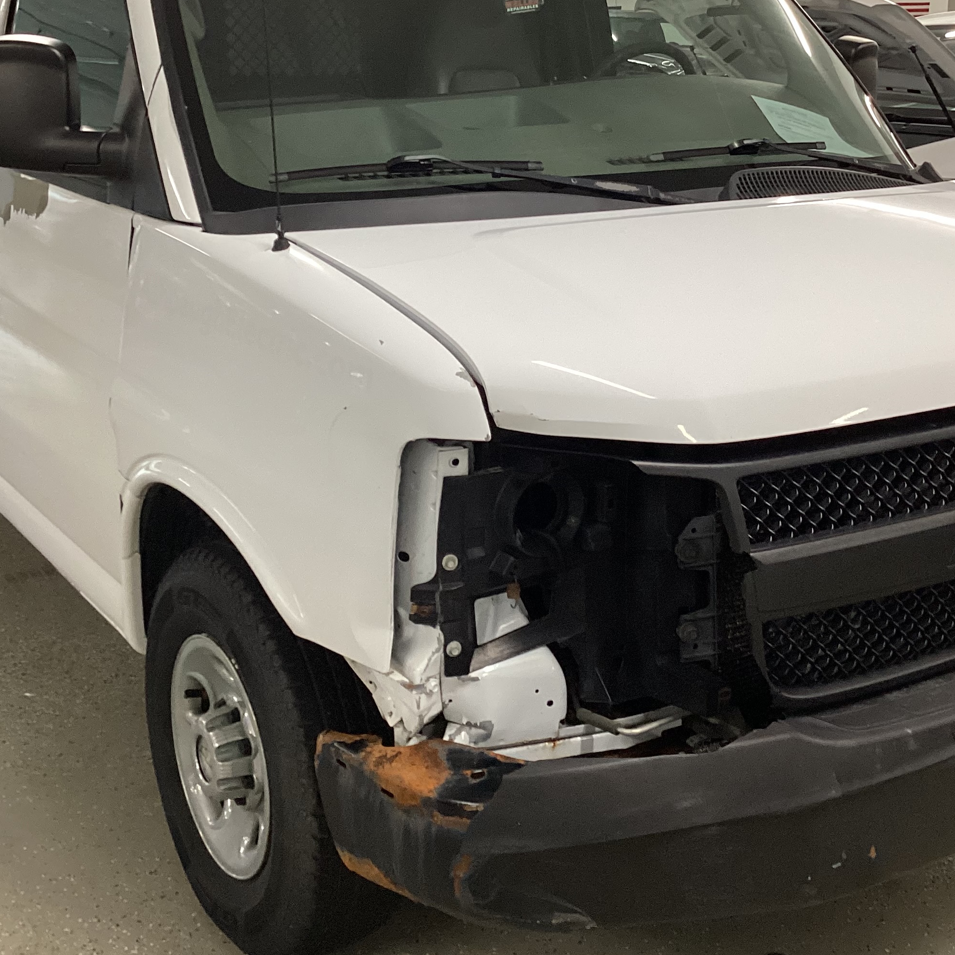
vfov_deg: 37.5
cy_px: 403
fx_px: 1405
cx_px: 474
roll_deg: +0.2
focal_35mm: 45
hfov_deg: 37.6
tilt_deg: -15.4
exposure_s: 1/50
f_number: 2.4
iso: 125
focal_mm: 3.3
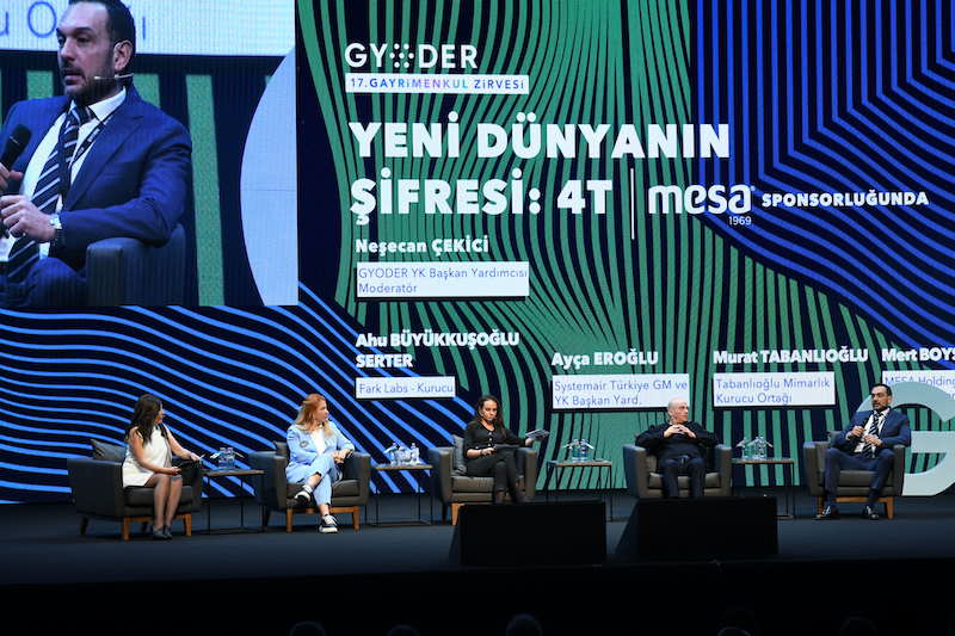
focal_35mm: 92
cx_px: 478
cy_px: 318
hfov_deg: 22.1
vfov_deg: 14.9
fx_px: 2440
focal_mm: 92
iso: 1600
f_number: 6.3
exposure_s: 1/200
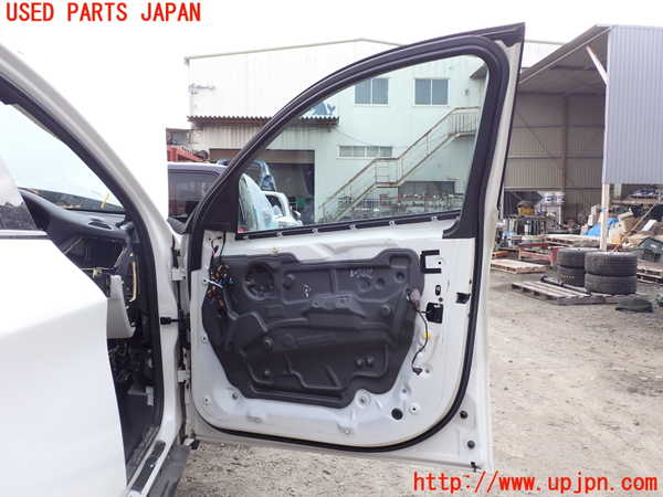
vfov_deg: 46.8
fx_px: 575
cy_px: 248
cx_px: 332
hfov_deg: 60.0
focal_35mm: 30
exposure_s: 1/160
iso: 100
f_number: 3.2
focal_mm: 5.4
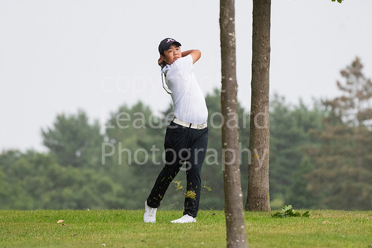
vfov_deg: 3.1
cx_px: 185
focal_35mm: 438
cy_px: 124
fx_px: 4526
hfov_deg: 4.7
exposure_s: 1/800
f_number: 5.6
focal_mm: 290
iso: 2000
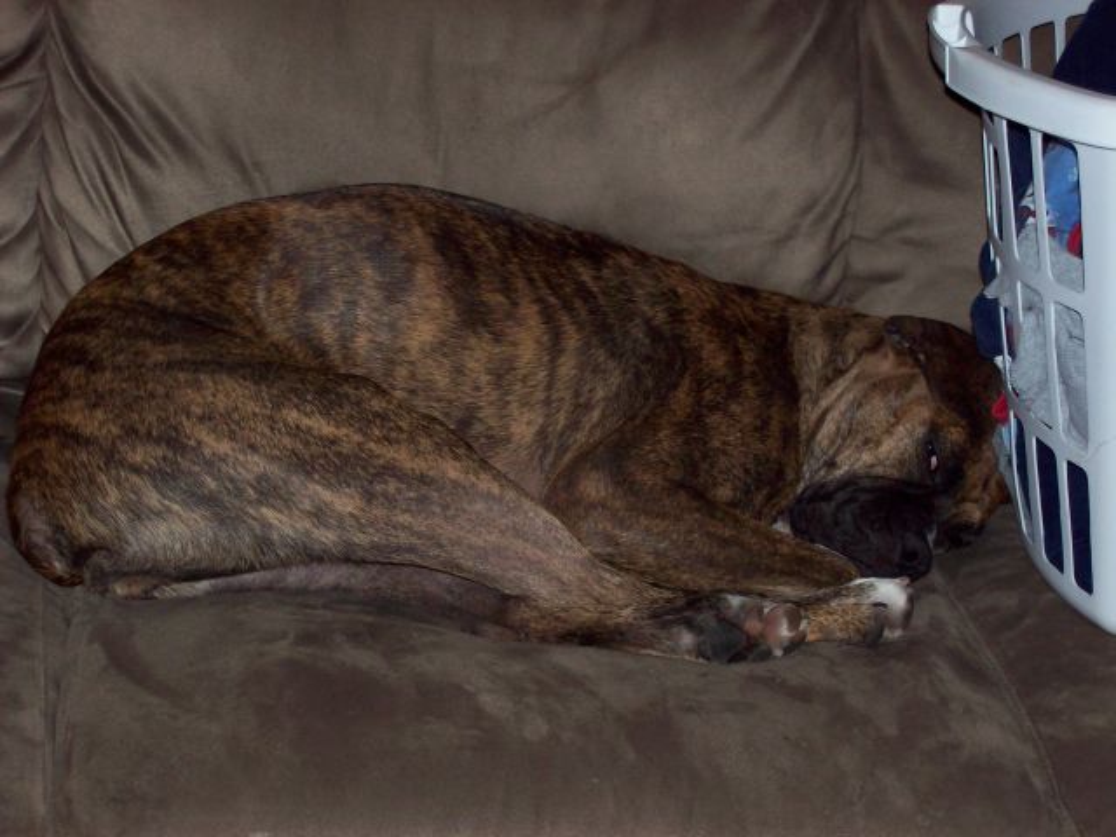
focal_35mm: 70
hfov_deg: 27.8
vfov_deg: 21.0
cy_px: 418
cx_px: 558
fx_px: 2257
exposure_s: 1/95.5
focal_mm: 11.6
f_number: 3.8
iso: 80
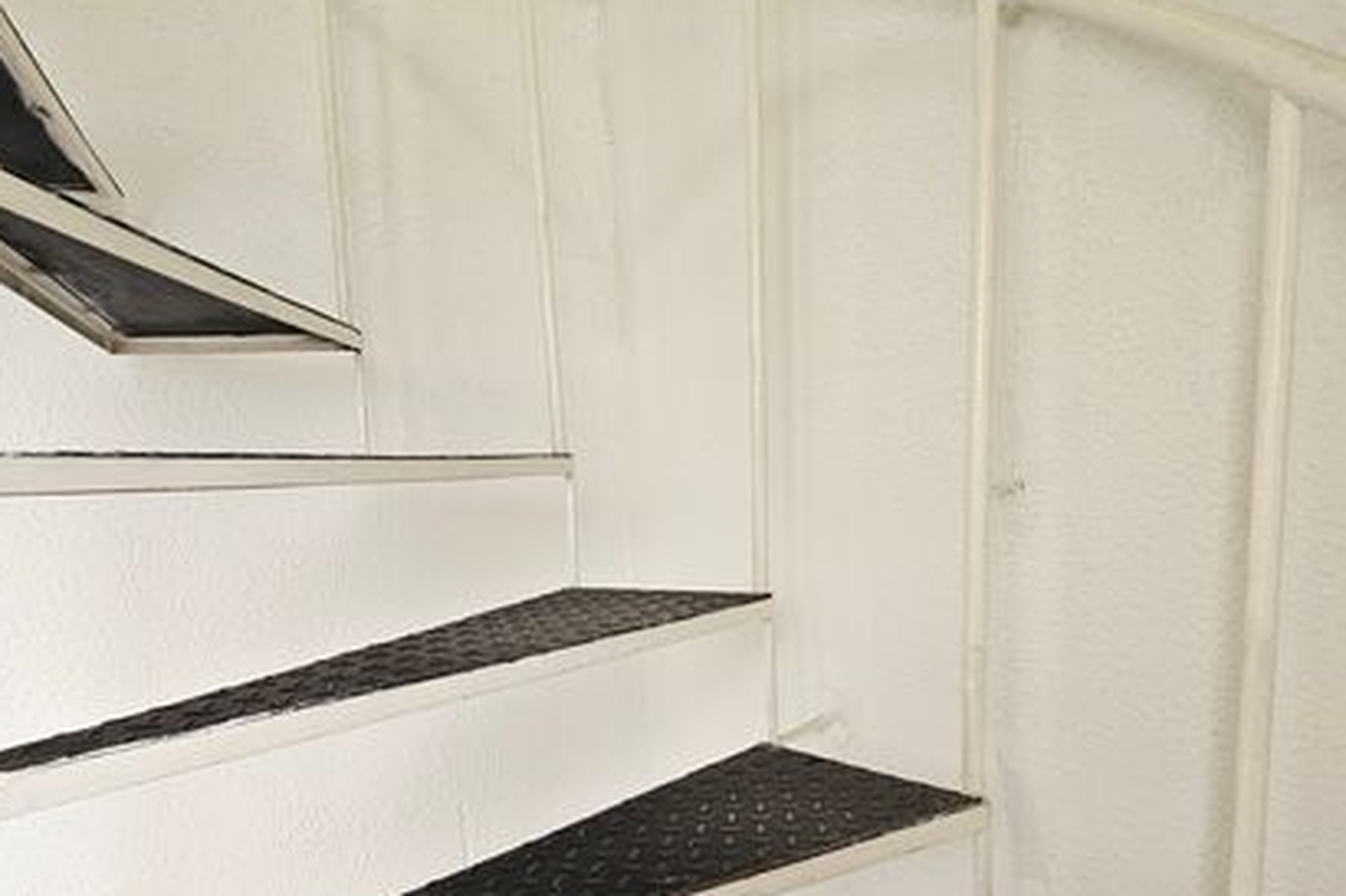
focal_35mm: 22
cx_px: 699
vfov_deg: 56.5
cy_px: 556
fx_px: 822
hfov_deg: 78.6
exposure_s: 1/77
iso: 160
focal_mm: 2.2
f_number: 2.2
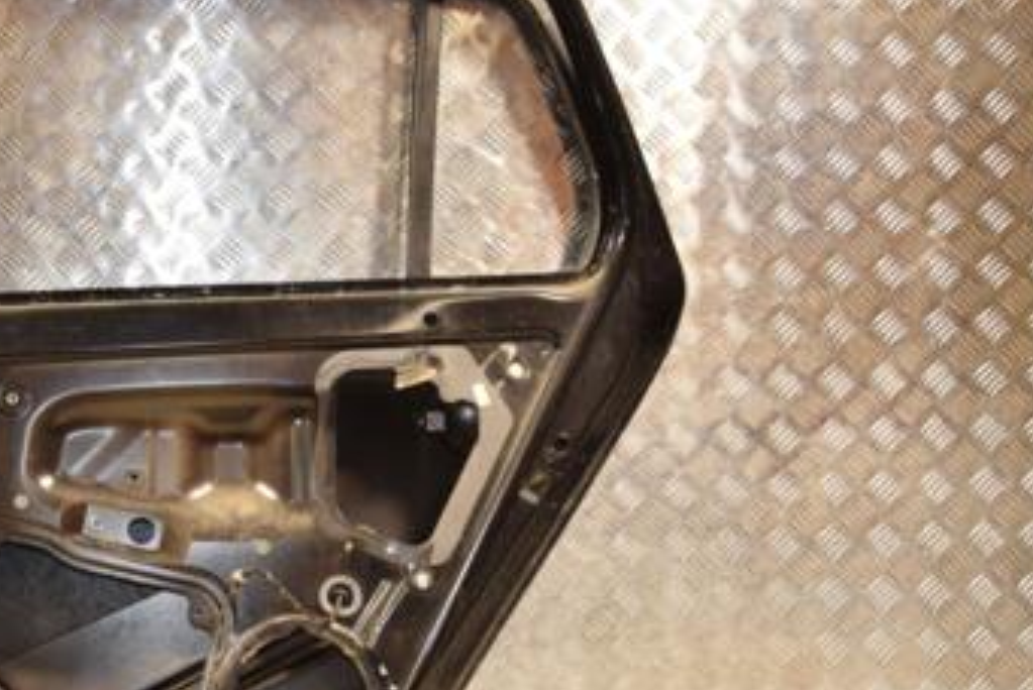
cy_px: 402
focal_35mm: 58
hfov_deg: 33.3
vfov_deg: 23.4
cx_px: 182
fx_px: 1666
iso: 800
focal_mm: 22
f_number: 5
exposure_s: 1/200
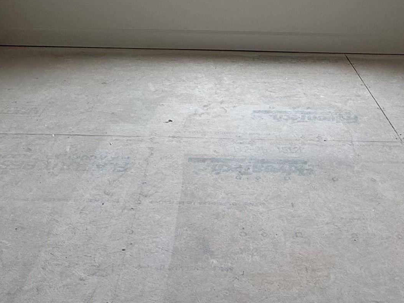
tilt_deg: -0.5
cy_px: -127
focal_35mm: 41
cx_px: 230
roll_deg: -2.2
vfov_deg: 27.1
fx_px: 479
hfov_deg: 45.6
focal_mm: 2.22
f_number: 2.2
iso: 64
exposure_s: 1/209
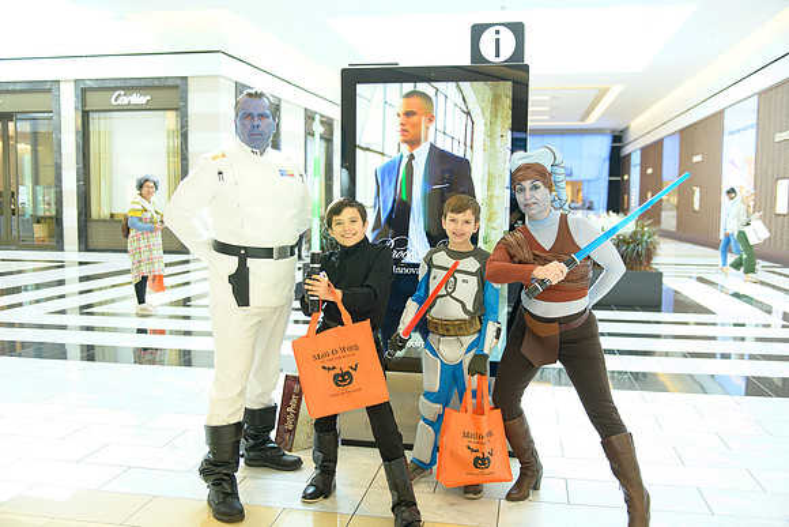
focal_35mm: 34
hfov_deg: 55.8
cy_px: 264
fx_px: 745
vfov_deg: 38.9
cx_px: 394
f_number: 2.8
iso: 800
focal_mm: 34
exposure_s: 1/200
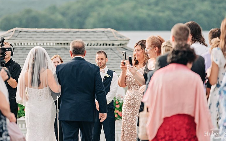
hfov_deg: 9.8
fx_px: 1312
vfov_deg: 6.2
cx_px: 104
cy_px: 49
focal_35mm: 213
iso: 400
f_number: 2.8
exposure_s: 1/4000
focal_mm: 170
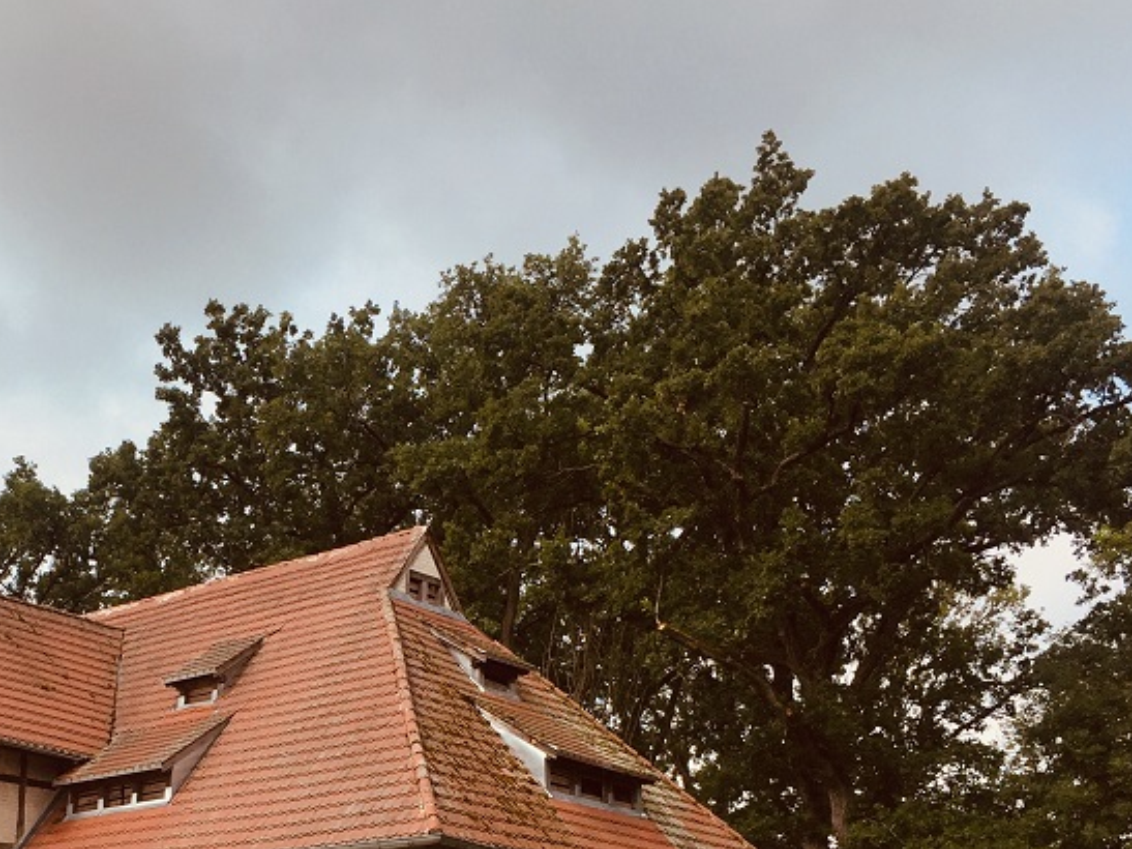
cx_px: 240
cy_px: 768
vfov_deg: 26.6
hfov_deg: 35.1
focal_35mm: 53
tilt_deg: +9.3
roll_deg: -2.5
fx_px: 1733
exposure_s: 1/1799
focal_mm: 4.15
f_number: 2.2
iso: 32
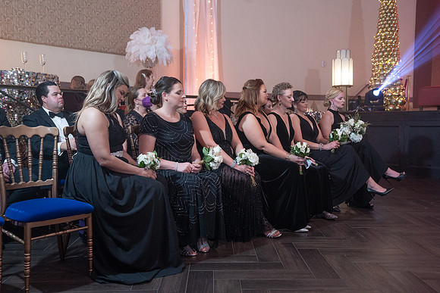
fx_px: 428
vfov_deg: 37.9
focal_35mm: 35
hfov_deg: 54.4
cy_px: 146
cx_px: 220
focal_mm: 35
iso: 4000
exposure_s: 1/100
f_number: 4
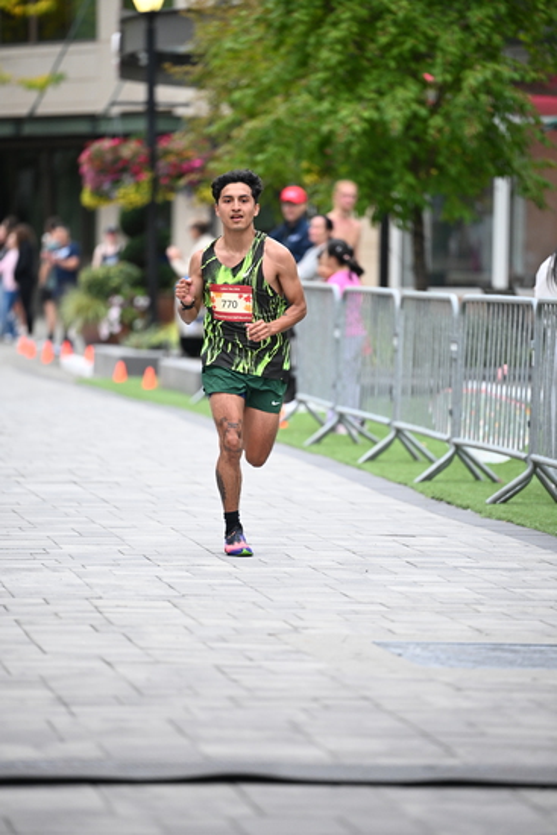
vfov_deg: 10.8
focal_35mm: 190
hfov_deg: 7.2
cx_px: 278
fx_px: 4406
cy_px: 418
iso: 1600
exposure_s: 1/800
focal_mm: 190
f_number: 2.8
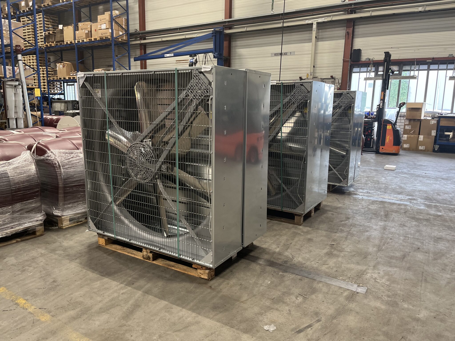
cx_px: 228
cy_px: 170
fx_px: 342
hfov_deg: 67.3
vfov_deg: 53.1
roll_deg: -0.4
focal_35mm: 26
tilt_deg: -10.6
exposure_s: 1/60
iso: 250
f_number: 1.6
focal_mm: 5.1
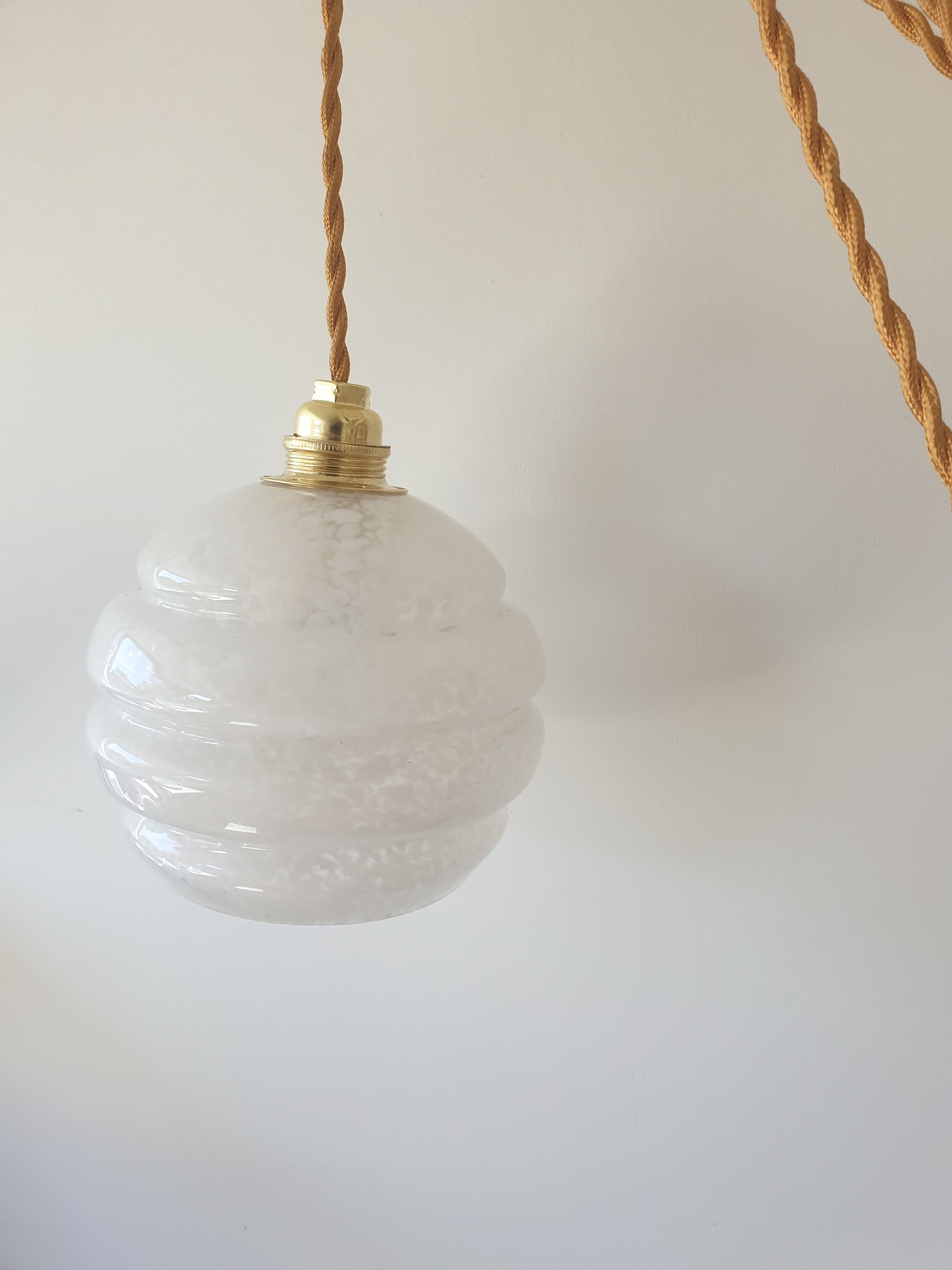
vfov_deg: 67.3
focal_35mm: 26
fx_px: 953
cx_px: 476
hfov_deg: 53.1
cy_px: 635
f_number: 2.4
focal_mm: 4.3
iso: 64
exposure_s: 1/100
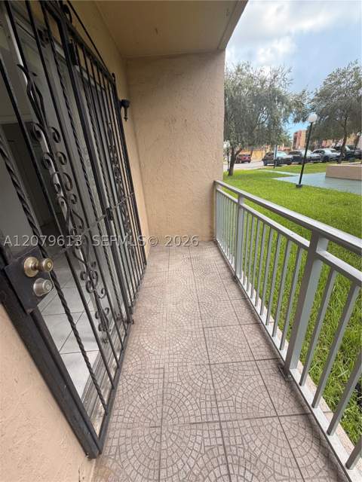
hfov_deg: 85.7
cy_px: 241
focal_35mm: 14
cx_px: 181
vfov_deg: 102.1
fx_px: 195
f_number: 2.2
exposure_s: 1/351
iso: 50
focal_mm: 2.22
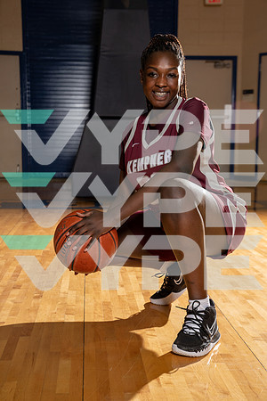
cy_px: 200
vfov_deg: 34.5
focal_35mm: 58
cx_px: 134
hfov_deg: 23.4
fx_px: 645
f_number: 5.6
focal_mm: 58
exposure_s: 1/250
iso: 640
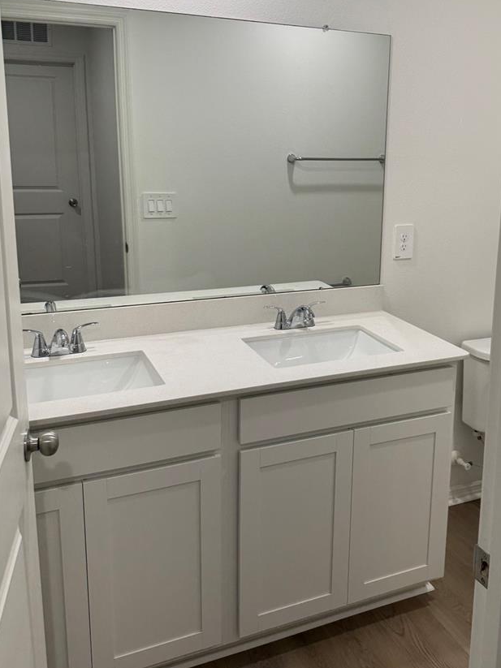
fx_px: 676
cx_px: 336
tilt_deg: -11.7
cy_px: 271
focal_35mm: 35
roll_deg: -2.6
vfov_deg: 52.3
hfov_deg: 40.2
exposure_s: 1/120
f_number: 1.78
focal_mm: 6.76
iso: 100
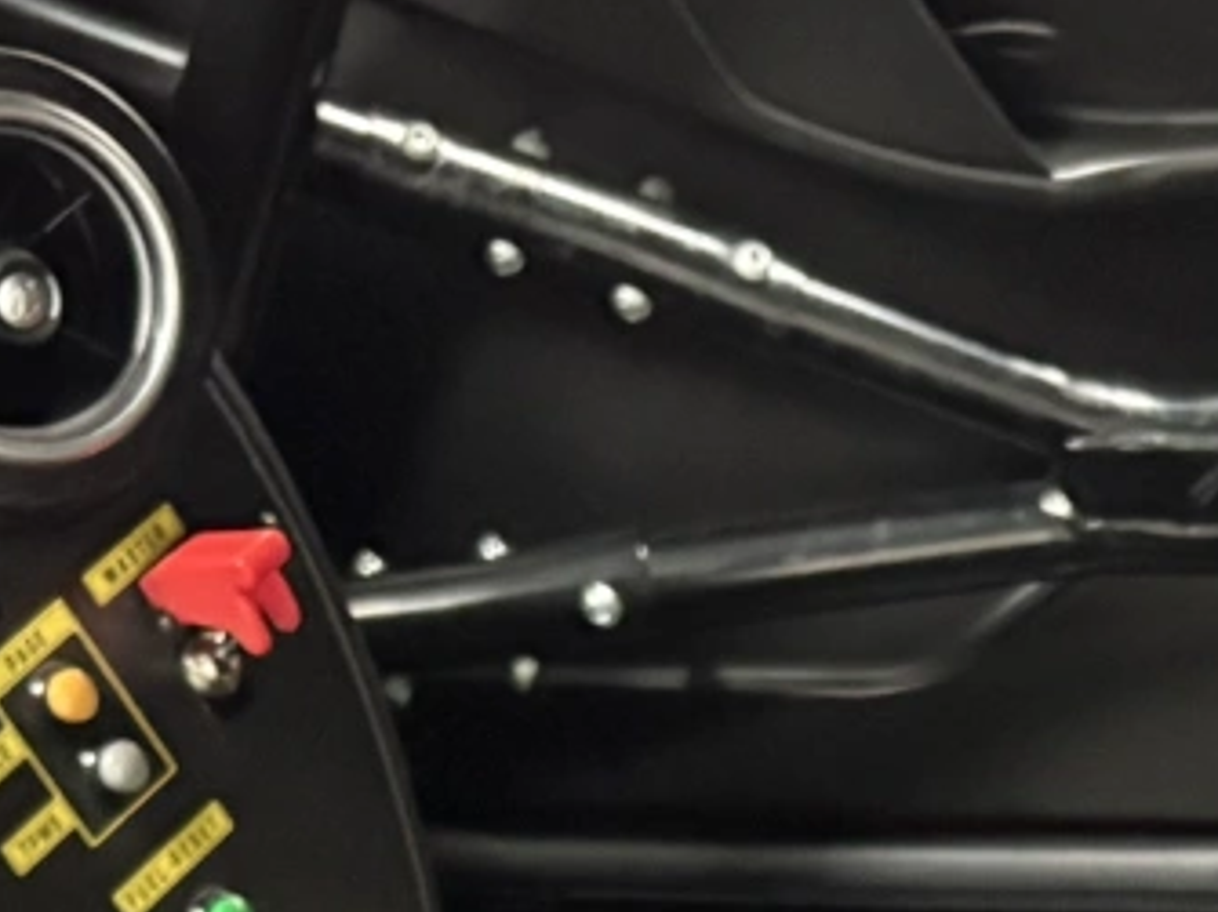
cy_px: 2195
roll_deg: +1.8
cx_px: 1563
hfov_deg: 12.8
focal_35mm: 149
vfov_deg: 9.0
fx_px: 5241
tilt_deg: -40.4
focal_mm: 5.96
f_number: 1.6
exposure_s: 1/30
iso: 800
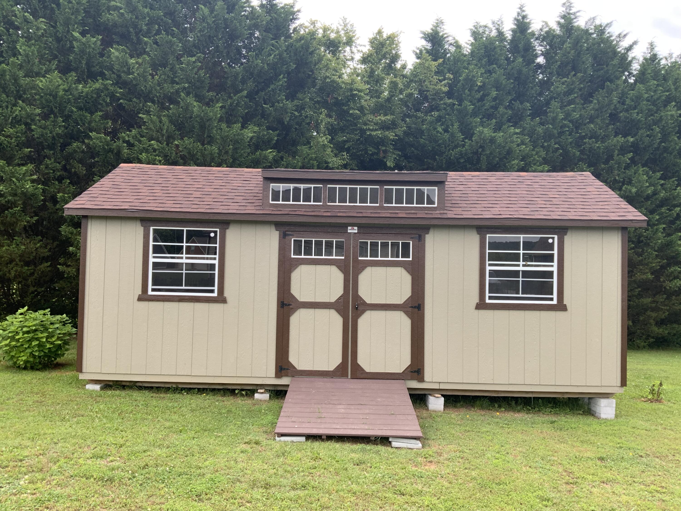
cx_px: 340
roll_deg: -1.6
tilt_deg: +1.9
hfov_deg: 61.7
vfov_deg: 48.2
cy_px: 256
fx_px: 571
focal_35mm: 29
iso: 16
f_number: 1.8
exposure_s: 1/342
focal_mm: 3
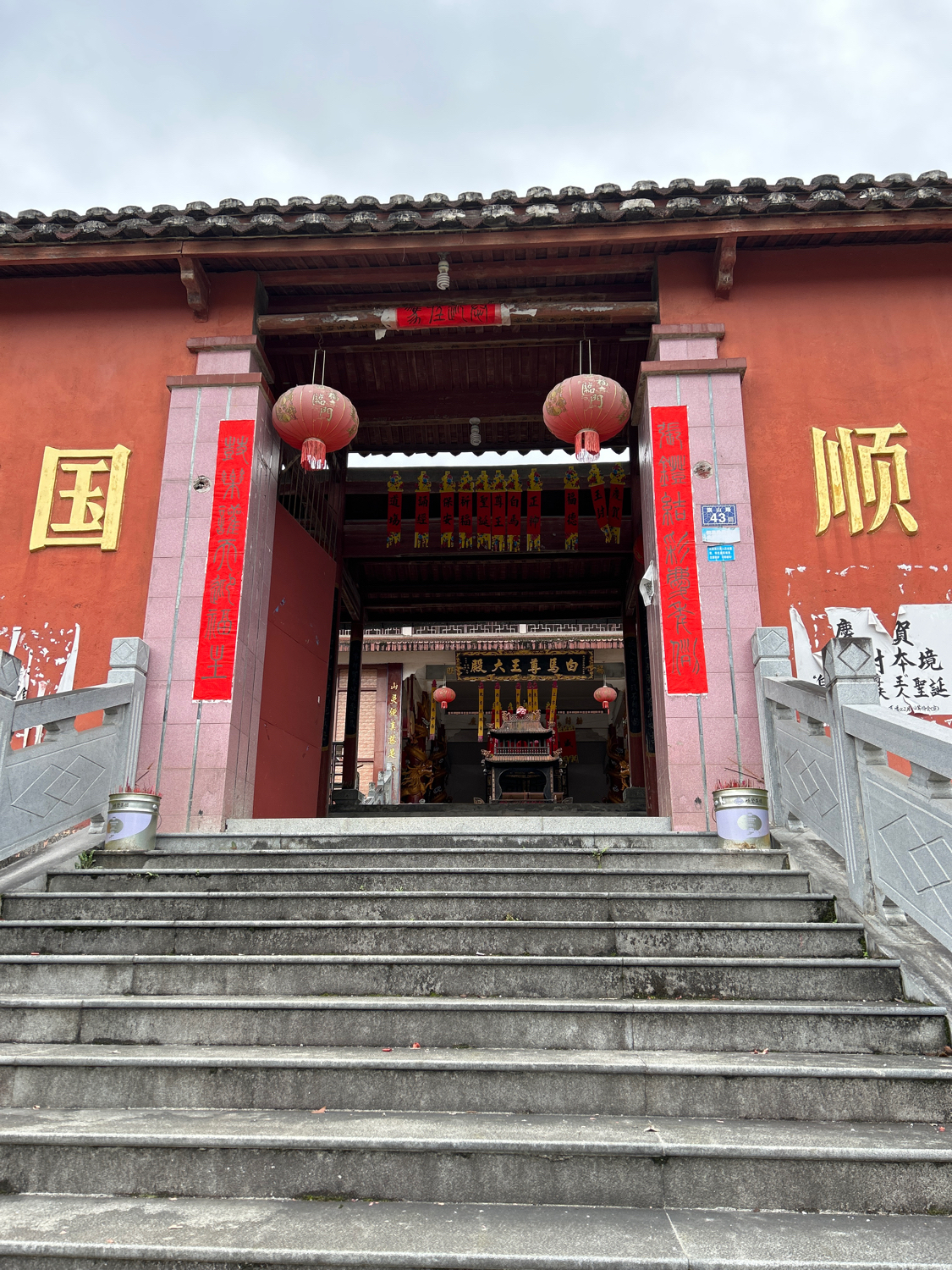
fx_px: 953
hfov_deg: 53.1
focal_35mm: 26
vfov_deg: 67.3
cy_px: 635
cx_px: 476
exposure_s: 1/204
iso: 40
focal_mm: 5.7
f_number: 1.5
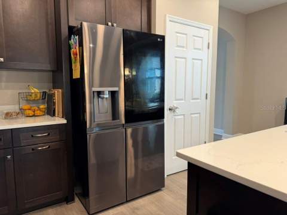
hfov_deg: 71.6
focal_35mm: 24
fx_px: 199
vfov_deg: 56.8
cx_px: 144
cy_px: 108
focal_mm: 6.76
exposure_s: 1/60
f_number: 1.78
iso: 100
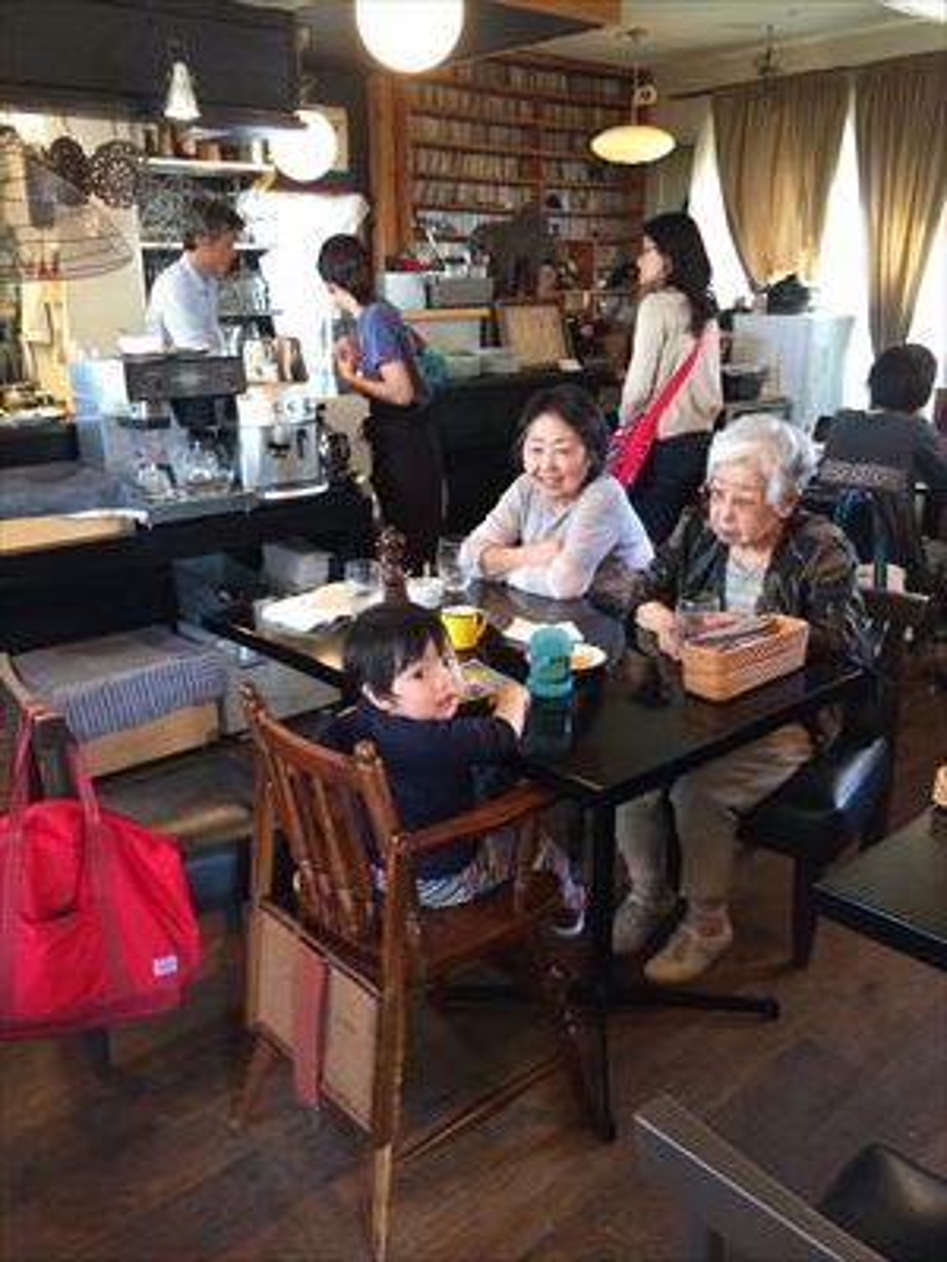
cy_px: 631
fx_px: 1094
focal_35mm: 30
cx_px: 474
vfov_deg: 60.0
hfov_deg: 46.8
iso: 200
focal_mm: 4.12
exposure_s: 1/30
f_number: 2.2
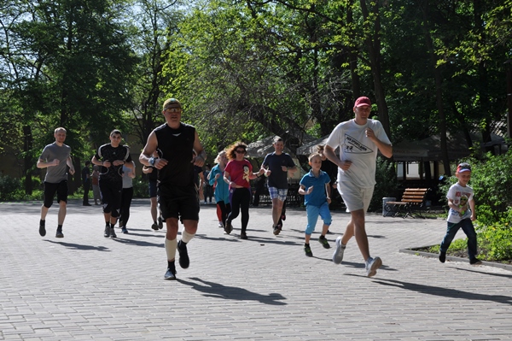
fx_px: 1066
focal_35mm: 75
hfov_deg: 27.0
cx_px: 256
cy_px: 170
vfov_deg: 18.2
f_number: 13
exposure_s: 1/160
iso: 200
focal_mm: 50
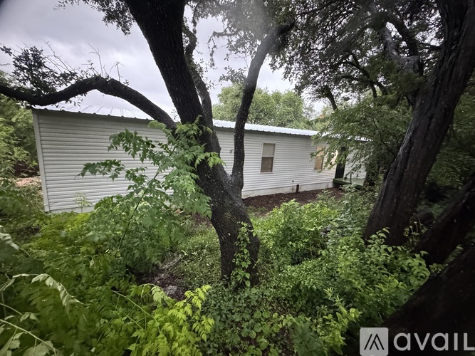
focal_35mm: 14
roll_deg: -3.7
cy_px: 178
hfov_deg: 102.1
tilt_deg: -12.0
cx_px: 238
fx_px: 192
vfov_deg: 85.7
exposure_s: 1/49
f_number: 2.2
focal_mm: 2.22
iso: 1250
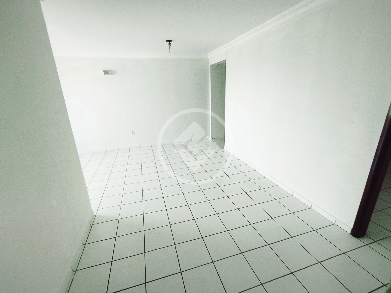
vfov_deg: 78.1
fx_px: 181
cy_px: 146
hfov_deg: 94.5
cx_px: 196
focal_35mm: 16
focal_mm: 1.65
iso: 125
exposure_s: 1/60
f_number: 2.2
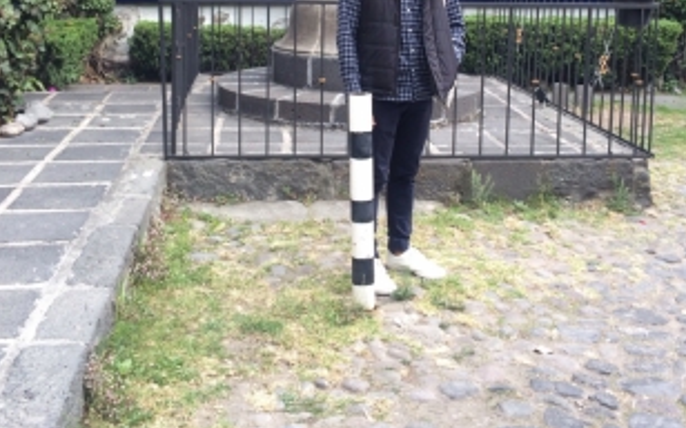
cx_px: 344
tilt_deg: -7.7
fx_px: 878
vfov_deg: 26.5
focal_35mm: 47
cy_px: 46
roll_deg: +0.9
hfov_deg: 42.7
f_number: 2.2
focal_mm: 4.15
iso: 50
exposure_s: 1/120
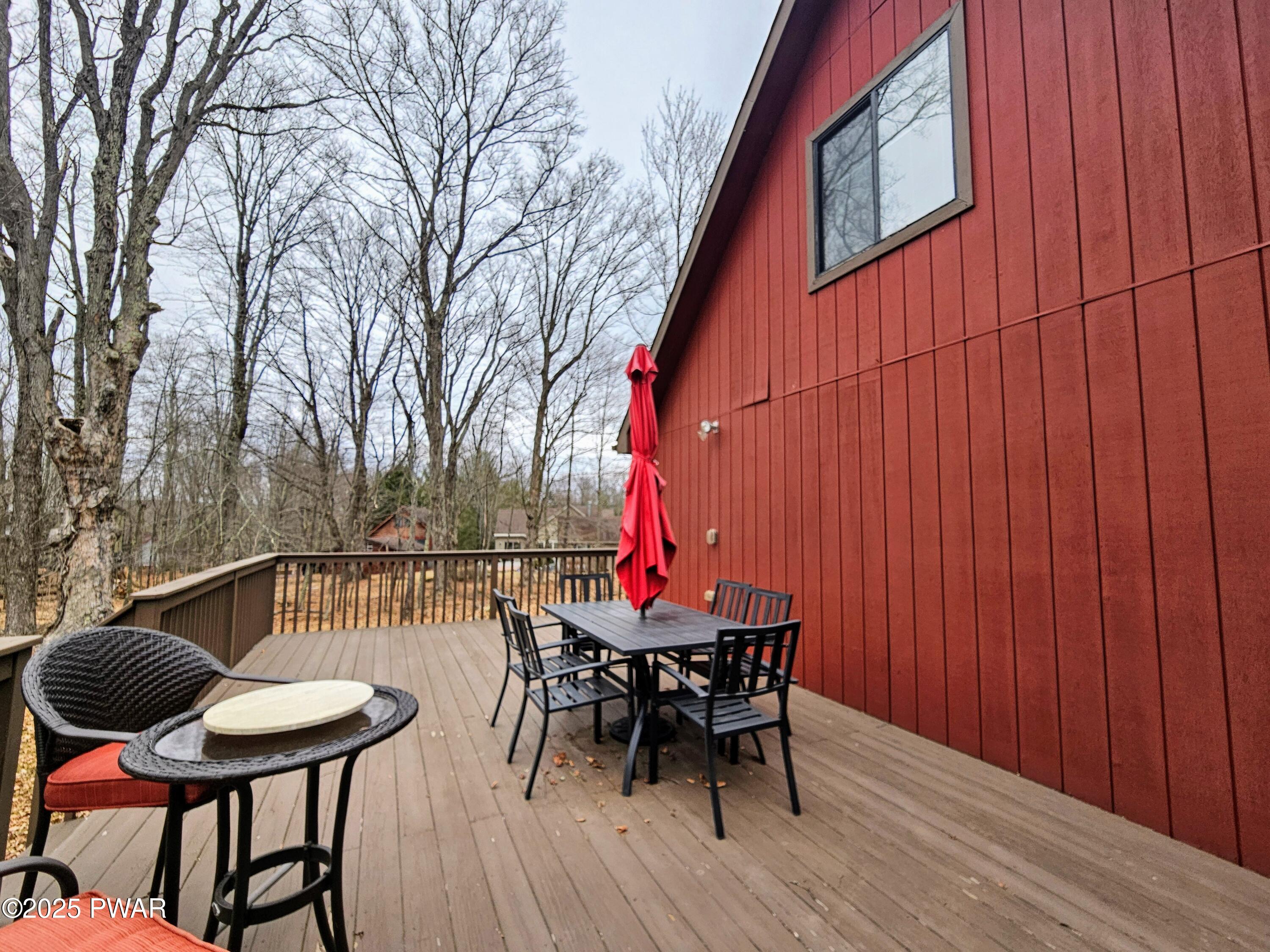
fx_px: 477
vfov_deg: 89.9
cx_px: 635
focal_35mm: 13
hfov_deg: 106.2
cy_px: 476
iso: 50
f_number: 2.2
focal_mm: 2.2
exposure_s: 1/405
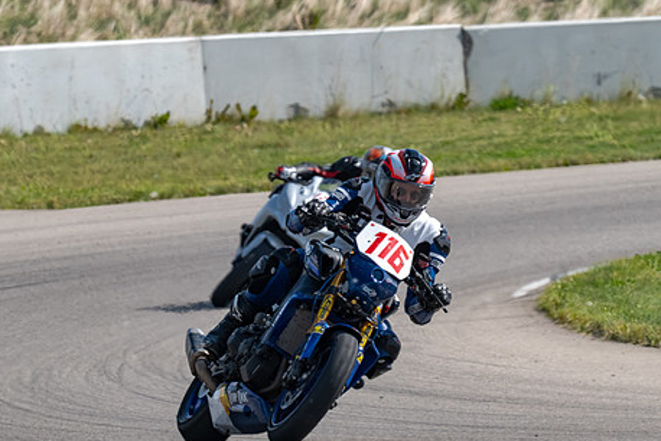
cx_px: 369
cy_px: 239
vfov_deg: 1.8
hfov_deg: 2.7
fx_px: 13963
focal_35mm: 760
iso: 1250
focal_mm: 600
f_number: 16
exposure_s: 1/1250
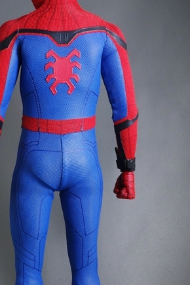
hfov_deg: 19.9
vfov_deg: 29.6
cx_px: 51
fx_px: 538
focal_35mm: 68
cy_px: 159
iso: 800
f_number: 9
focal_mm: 13.75
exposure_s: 1/5
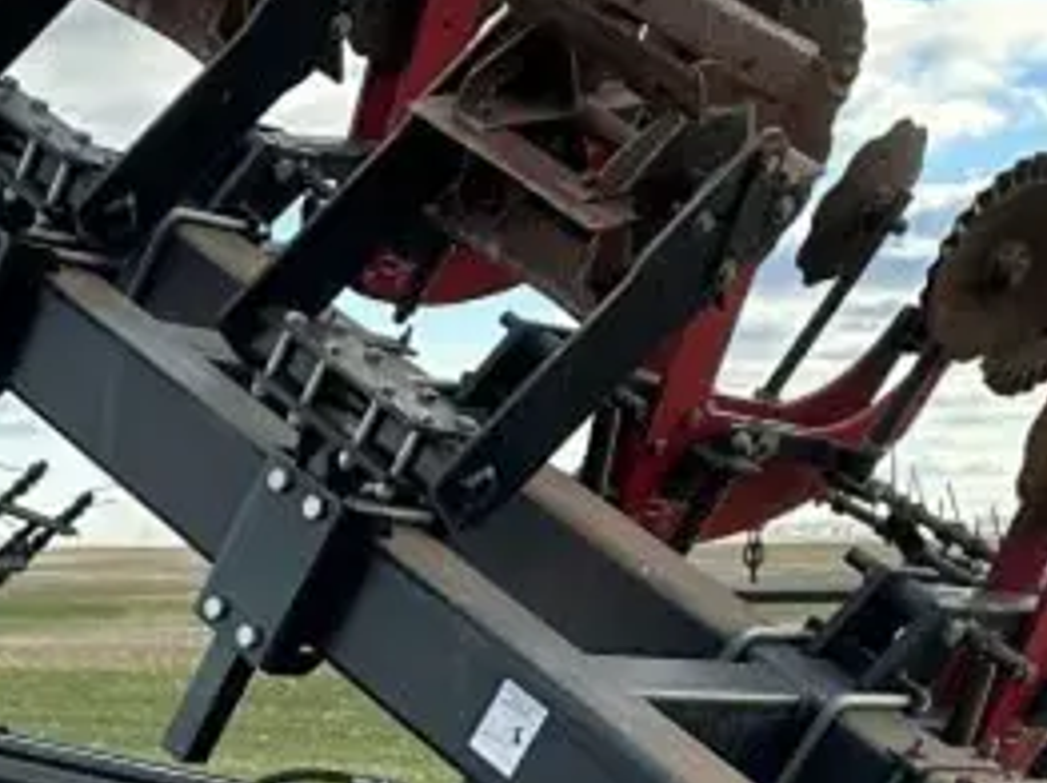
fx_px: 2659
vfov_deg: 16.1
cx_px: 28
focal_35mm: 88
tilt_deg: -5.5
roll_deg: +1.3
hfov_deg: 21.6
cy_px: 935
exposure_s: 1/1119
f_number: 1.78
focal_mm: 6.86
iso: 80
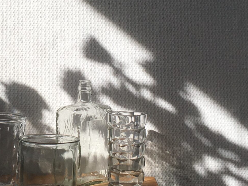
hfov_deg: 24.9
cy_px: 72
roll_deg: -0.5
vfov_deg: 19.1
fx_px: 552
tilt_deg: -4.6
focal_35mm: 77
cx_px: 48
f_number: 2.2
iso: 25
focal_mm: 4.15
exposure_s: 1/1166
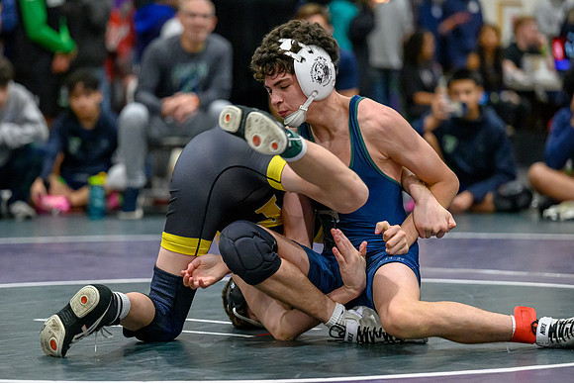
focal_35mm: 158
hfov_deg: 13.0
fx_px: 2515
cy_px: 187
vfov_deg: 8.7
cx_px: 242
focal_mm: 125
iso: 10000
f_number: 2.8
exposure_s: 1/800
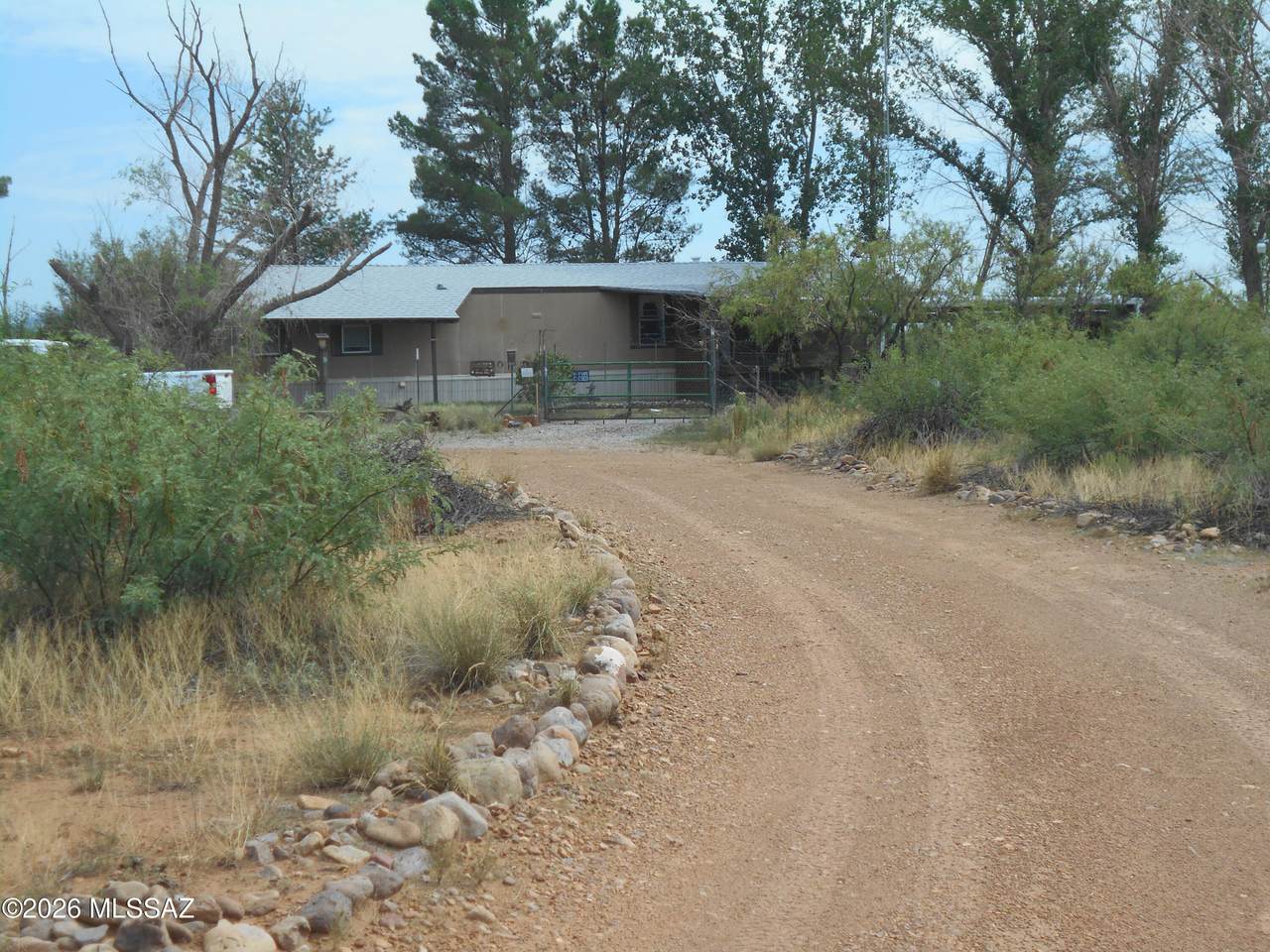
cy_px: 476
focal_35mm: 56
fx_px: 2055
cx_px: 635
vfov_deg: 26.1
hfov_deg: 34.3
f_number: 4.9
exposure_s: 1/500
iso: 80
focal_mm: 10
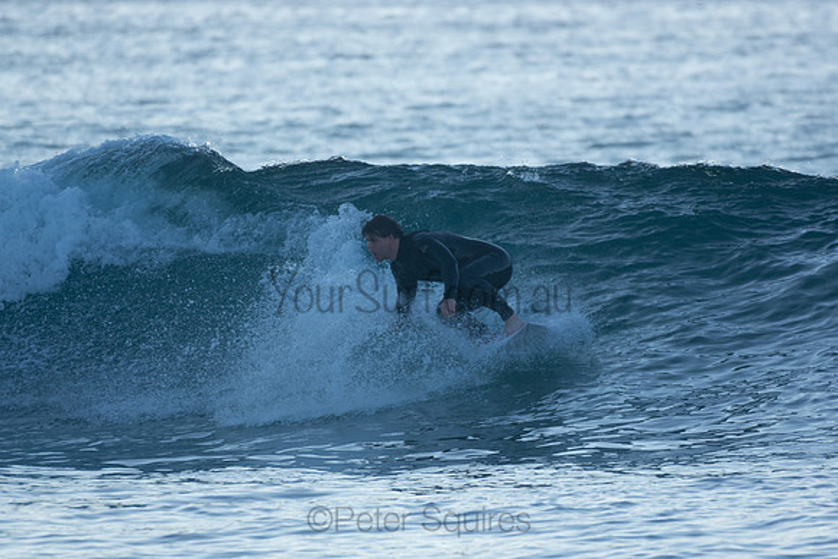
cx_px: 419
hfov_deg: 2.7
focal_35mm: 750
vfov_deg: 1.8
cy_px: 280
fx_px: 17462
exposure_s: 1/640
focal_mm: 500
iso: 250
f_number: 5.6
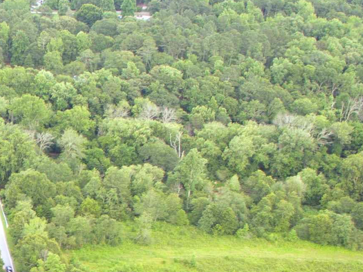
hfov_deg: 22.7
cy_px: 345
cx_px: -172
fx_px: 744
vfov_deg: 19.3
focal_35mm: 71
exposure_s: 1/141
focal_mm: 3.61
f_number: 2.8
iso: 100
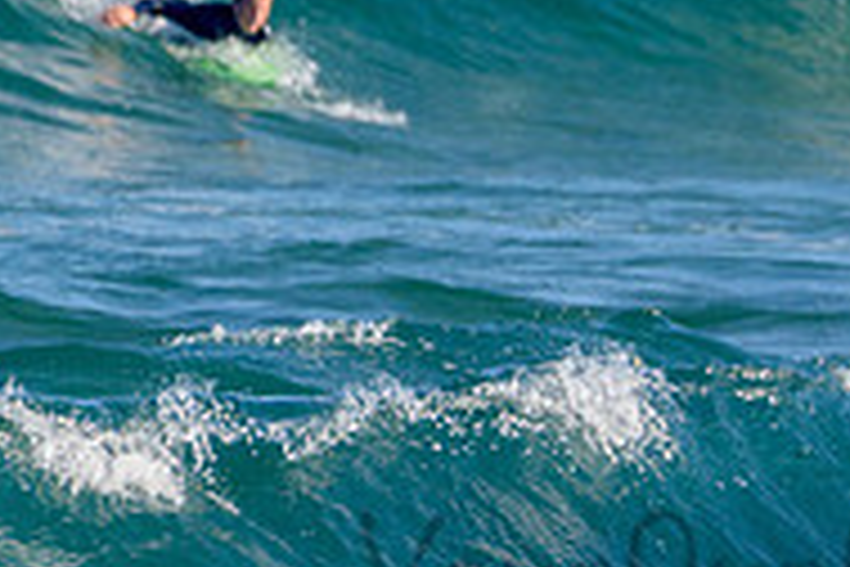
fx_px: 44503
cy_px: 534
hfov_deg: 1.1
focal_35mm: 1885
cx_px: 1118
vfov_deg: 0.7
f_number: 5.6
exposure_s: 1/2000
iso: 280
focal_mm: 500
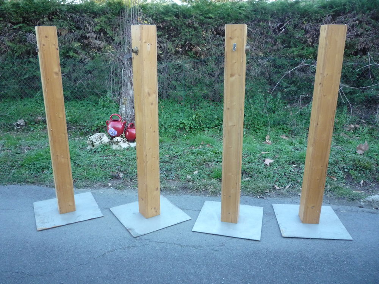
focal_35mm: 30
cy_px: 142
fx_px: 328
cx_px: 190
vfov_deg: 46.8
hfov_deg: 60.0
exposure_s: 1/125
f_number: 3.3
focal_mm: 5.2
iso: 400
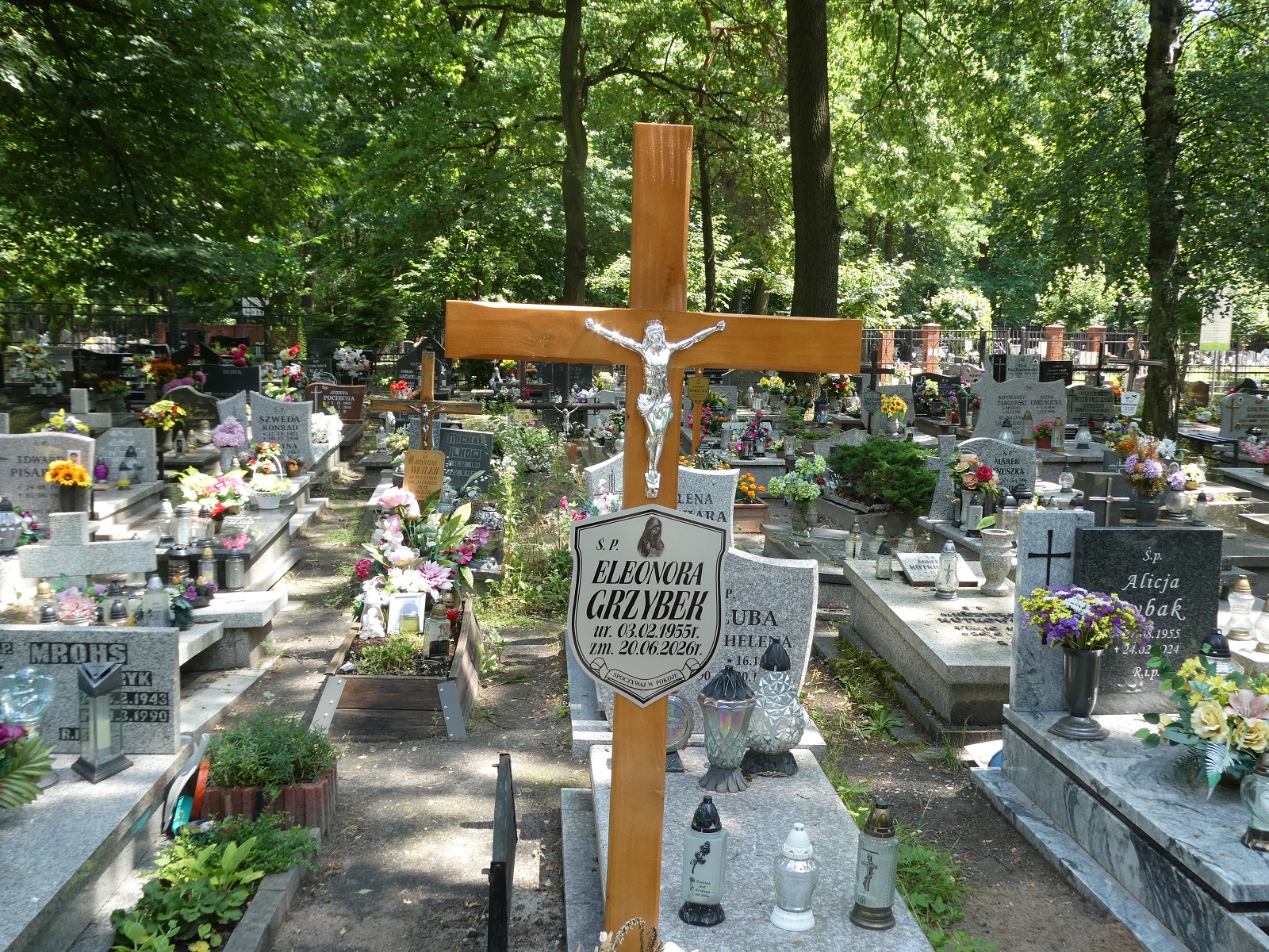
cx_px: 634
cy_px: 476
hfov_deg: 52.6
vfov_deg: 40.7
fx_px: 1283
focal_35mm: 35
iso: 80
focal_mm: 6.3
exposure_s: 1/80
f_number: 3.7
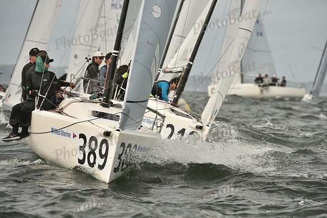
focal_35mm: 330
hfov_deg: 6.2
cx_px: 164
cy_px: 109
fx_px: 2998
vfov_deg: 4.2
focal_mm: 330
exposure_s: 1/1250
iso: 320
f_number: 7.1
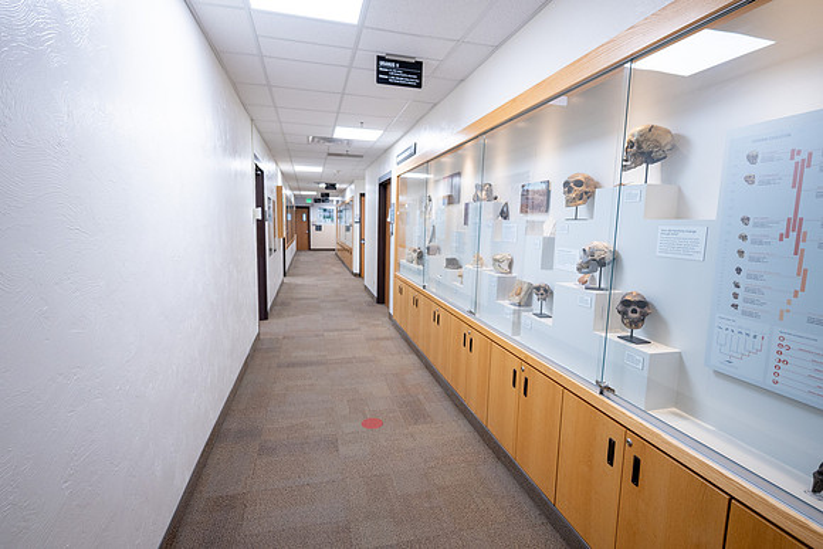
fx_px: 389
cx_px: 412
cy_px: 274
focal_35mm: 17
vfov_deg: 70.5
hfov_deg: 93.3
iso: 800
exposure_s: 1/160
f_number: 4
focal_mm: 17
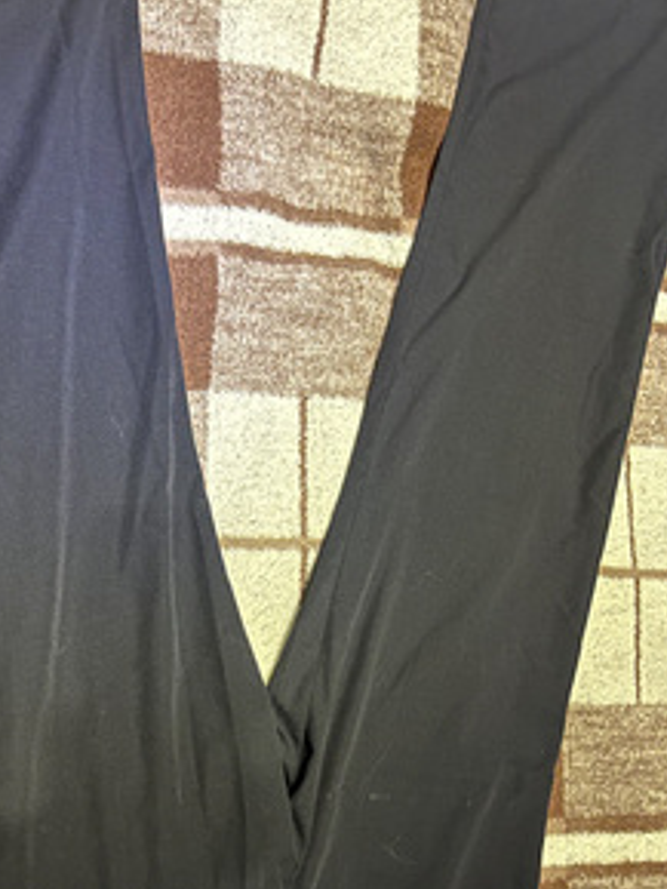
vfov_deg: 41.8
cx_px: 257
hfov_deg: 32.1
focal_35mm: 45
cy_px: 544
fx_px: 1155
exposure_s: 1/20
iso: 1000
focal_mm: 5.1
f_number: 1.6
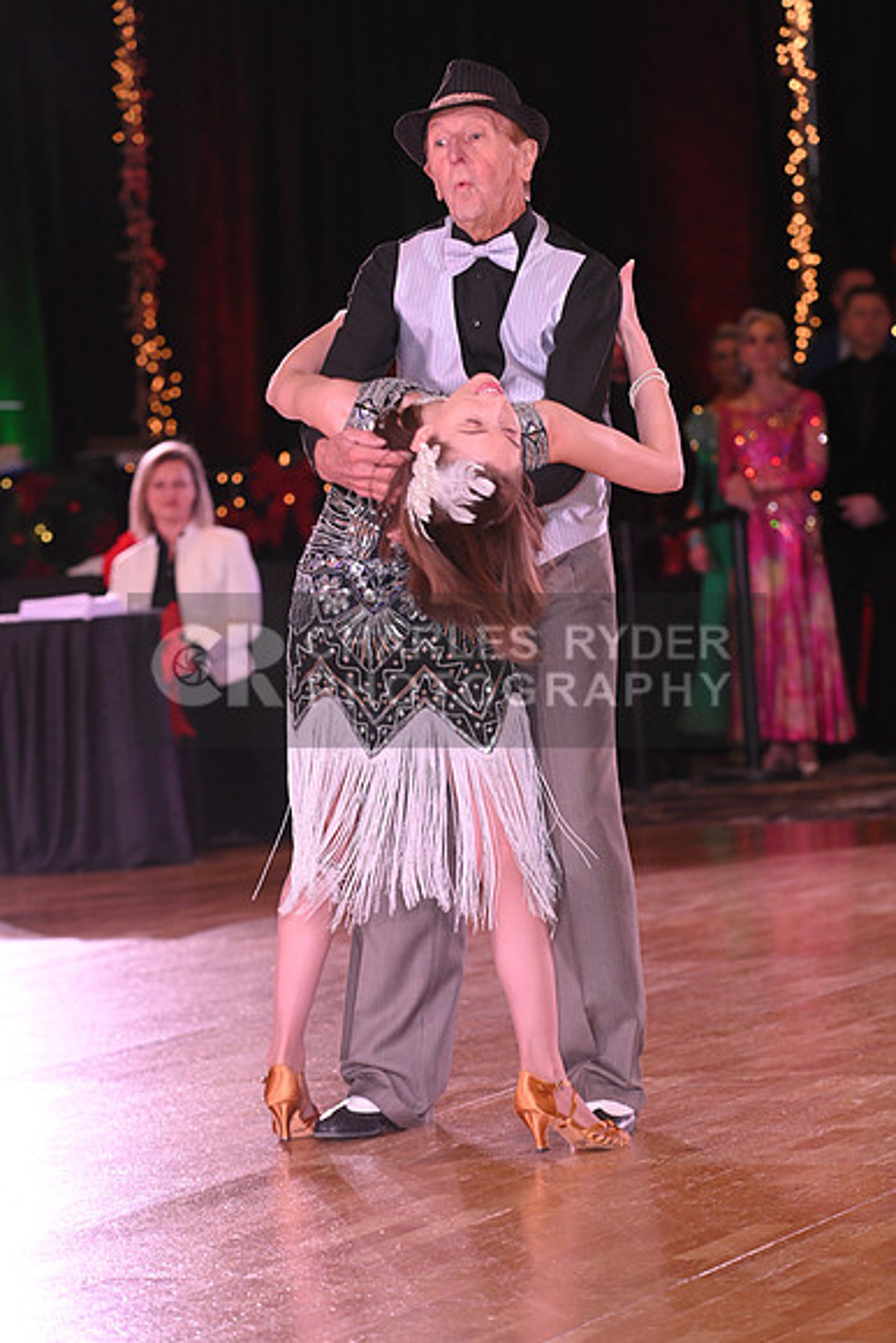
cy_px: 672
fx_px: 5037
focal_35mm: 135
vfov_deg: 15.2
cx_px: 448
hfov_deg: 10.2
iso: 2000
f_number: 5.6
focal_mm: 135
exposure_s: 1/200
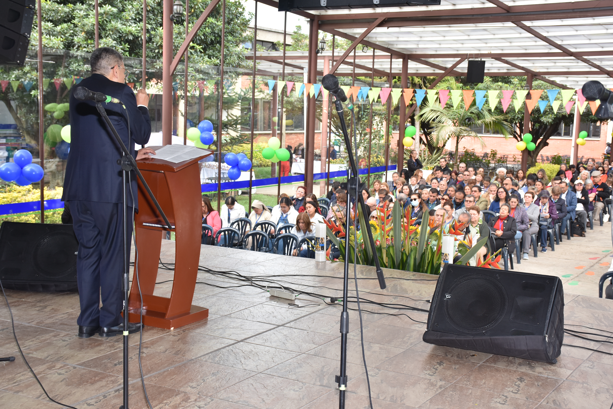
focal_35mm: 51
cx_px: 306
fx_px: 869
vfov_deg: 26.5
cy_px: 204
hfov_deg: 38.9
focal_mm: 34
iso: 160
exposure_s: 1/80
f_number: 7.1
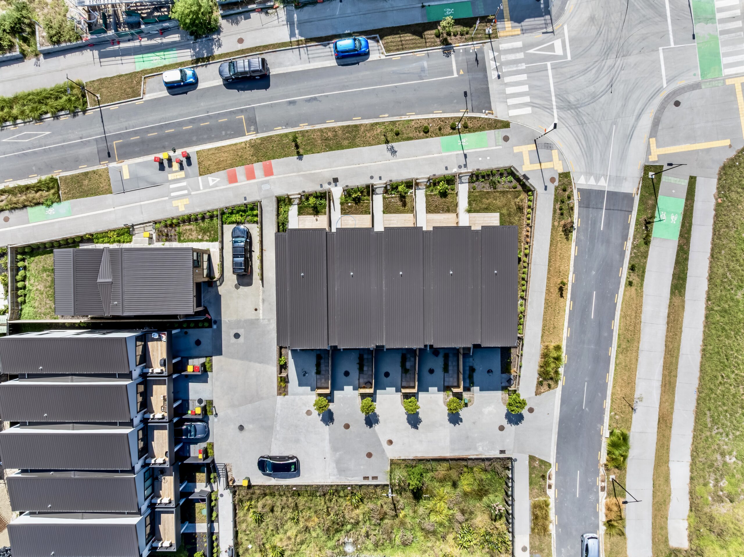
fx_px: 516
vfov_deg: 56.8
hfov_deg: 71.6
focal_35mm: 24
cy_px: 278
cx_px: 372
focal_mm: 12.29
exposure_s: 1/200
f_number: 11
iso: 100
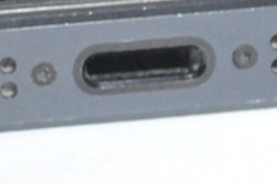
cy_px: -32
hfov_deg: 5.7
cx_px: -140
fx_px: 2751
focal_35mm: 358
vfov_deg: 3.8
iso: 4000
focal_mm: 55
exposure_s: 1/60
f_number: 9
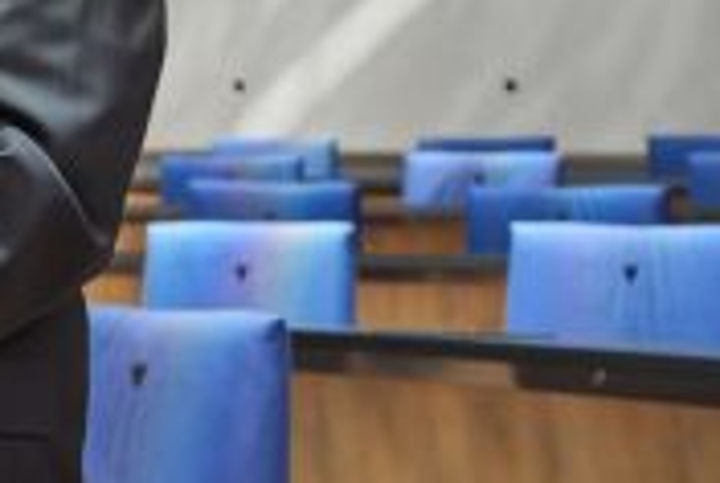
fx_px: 2725
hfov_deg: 13.9
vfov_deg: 9.7
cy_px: -303
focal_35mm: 136
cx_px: -425
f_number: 5
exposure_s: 1/250
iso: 320
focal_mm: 40
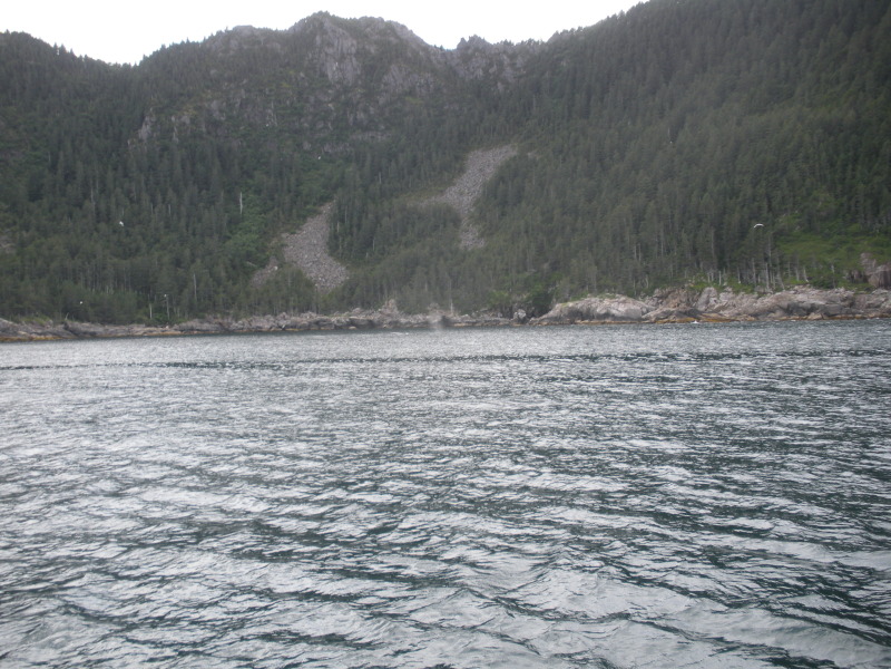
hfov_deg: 51.4
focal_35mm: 36
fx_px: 927
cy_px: 334
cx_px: 446
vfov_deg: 39.7
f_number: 3.5
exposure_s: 1/250
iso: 64
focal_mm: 6.3
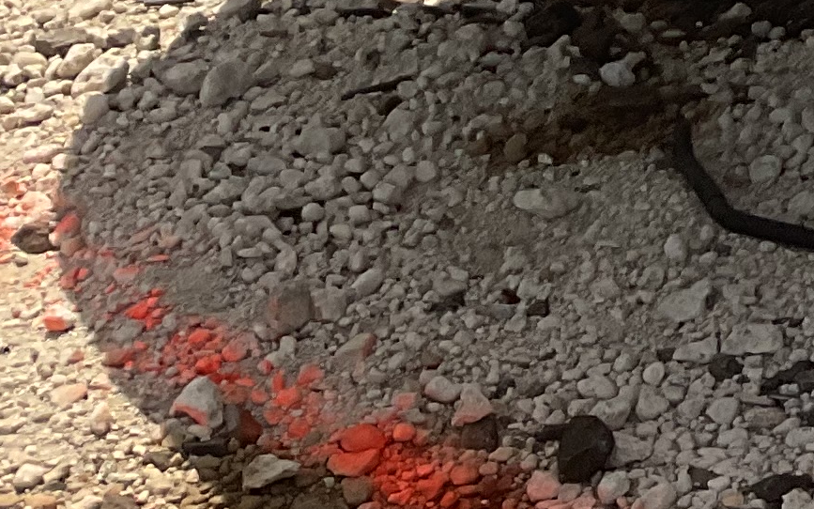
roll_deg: -2.8
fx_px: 3173
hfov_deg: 12.3
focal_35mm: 143
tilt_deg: -8.7
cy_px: -884
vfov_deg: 8.1
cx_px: 1799
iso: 16
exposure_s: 1/3322
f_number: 1.8
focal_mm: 3
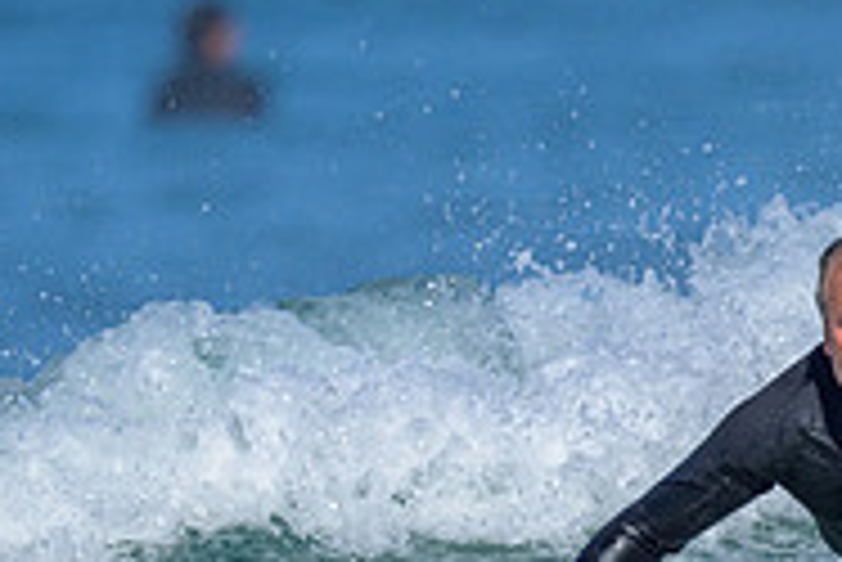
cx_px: 802
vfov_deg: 0.4
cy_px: 927
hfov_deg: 0.6
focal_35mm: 3231
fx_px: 75626
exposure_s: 1/2000
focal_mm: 800
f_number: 6.3
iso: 220
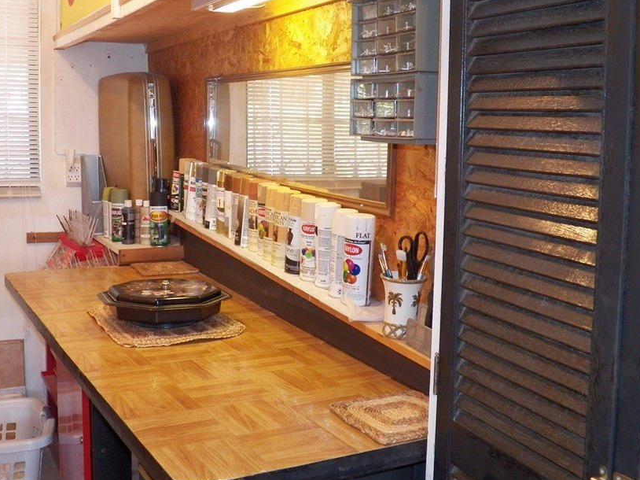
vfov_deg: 33.5
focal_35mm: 43
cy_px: 199
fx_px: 795
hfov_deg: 43.8
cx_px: 287
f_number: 2.8
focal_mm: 6.3
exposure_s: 1/30
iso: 250
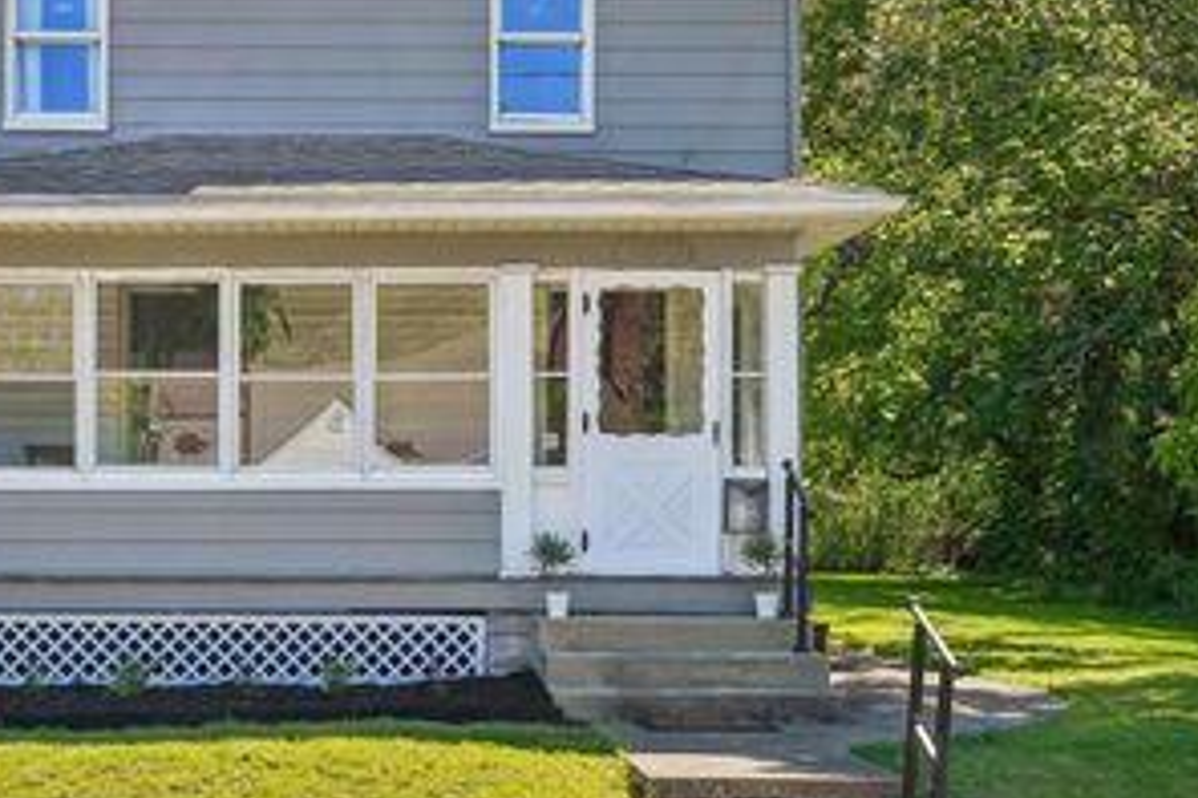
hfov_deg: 39.3
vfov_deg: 27.1
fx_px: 1630
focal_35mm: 49
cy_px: 184
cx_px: 308
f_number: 8
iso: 100
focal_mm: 29
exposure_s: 1/200
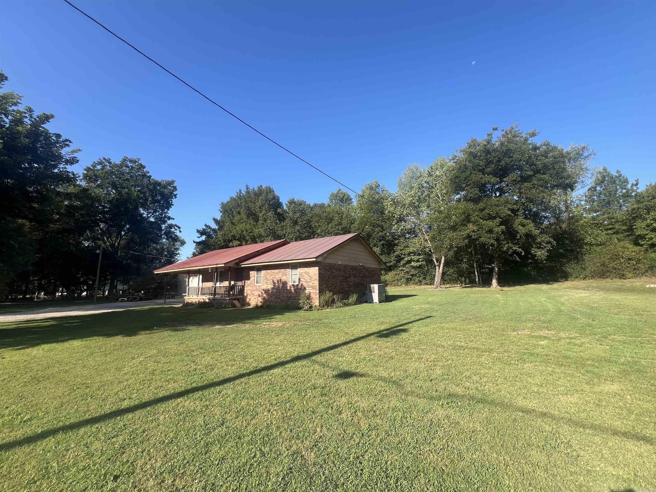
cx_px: 328
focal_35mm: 13
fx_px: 246
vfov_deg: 89.9
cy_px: 246
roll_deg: +1.0
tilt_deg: +7.2
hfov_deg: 106.2
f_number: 1.8
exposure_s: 1/815
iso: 32
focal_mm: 1.57
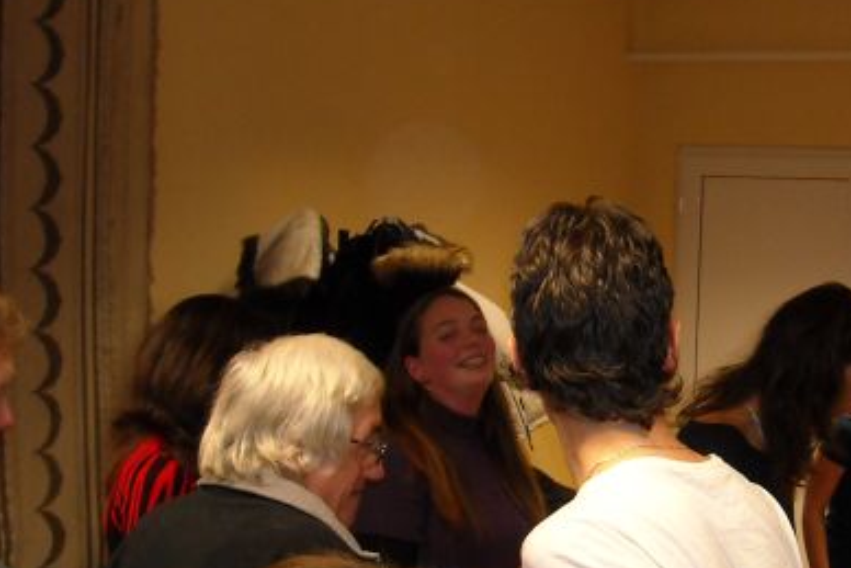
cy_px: 522
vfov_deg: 17.9
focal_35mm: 75
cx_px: 726
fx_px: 1773
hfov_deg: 26.3
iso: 200
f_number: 2.8
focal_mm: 5.7
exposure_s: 1/52
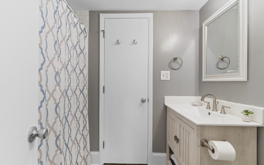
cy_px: 81
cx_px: 127
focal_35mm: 16
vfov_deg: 71.2
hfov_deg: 97.8
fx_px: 115
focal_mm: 10
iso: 100
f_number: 4.5
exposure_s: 1/2
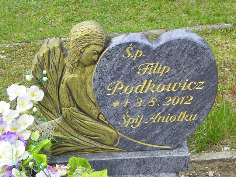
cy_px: 88
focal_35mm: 100
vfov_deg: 14.8
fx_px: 682
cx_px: 118
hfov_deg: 19.6
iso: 64
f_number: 4
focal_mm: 17.8
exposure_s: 1/160
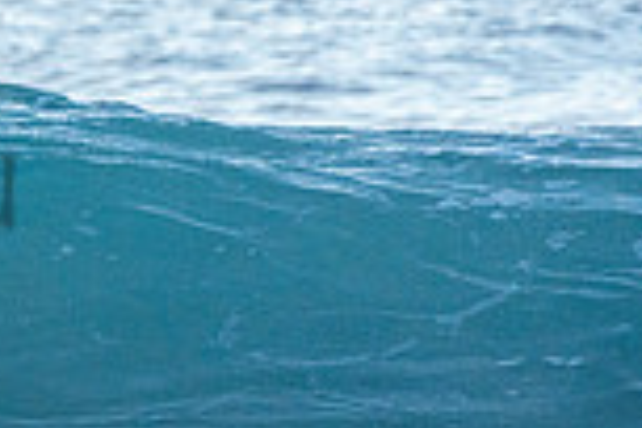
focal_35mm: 2730
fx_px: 48681
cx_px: -428
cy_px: 132
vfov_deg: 0.5
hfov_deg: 0.8
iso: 560
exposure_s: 1/1250
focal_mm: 480
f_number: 5.6
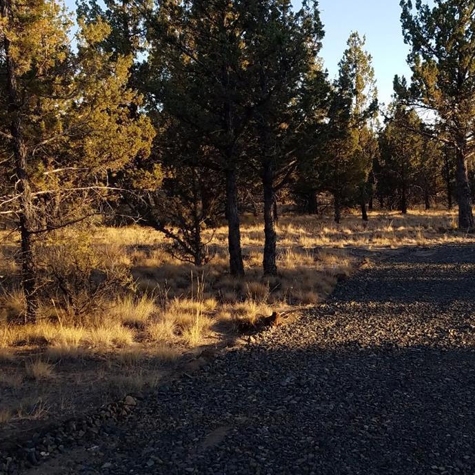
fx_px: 776
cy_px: 195
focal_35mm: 50
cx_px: 346
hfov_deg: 33.5
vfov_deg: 33.9
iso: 50
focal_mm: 4.2
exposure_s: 1/572
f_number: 1.7
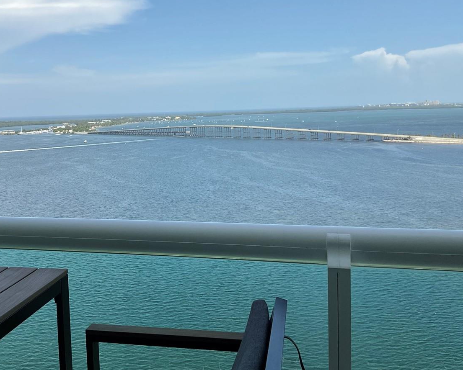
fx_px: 562
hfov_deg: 44.2
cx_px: 156
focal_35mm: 41
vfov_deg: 36.4
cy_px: 153
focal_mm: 3
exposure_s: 1/2058
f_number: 1.8
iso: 16
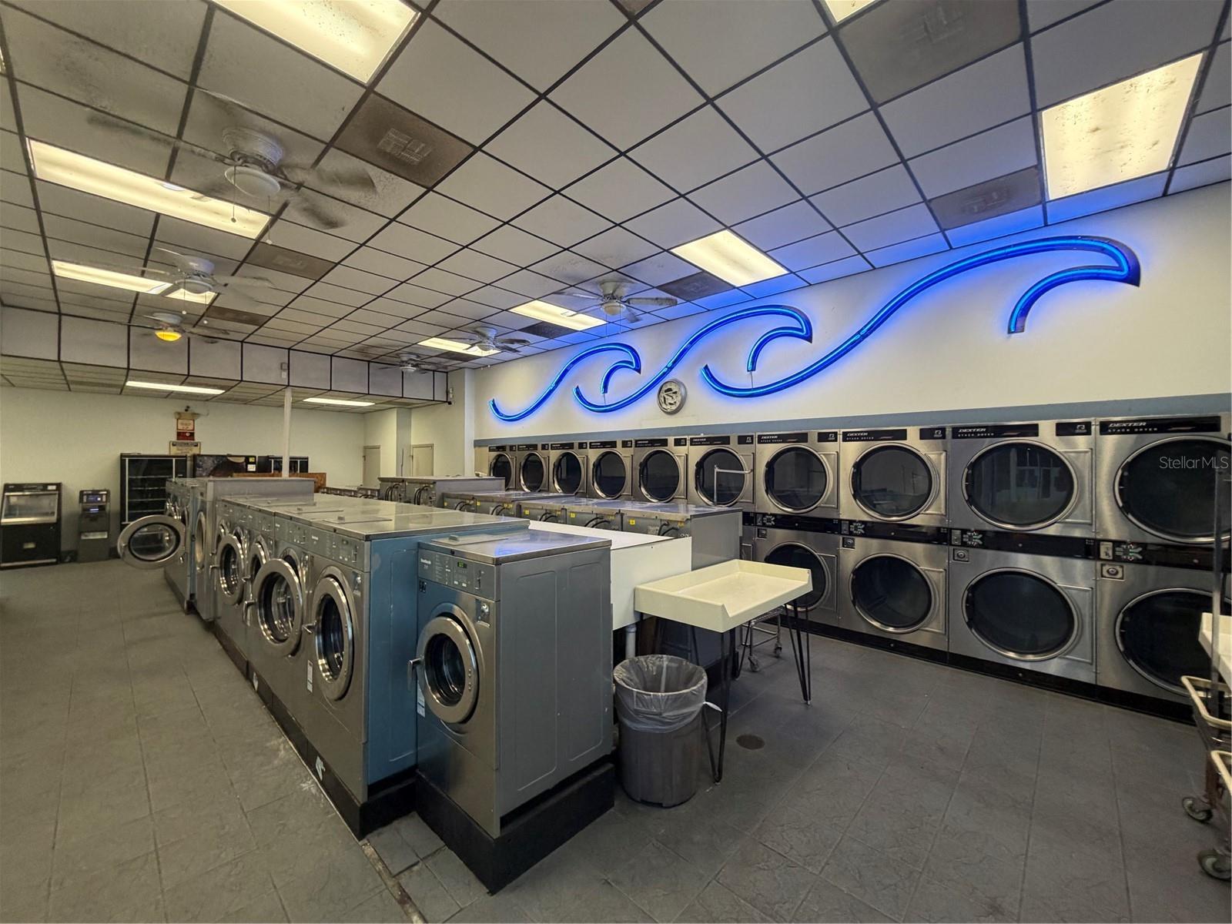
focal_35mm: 14
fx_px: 498
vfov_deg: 85.7
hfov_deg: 102.1
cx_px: 616
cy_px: 462
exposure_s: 1/60
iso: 250
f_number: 2.2
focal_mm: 2.22
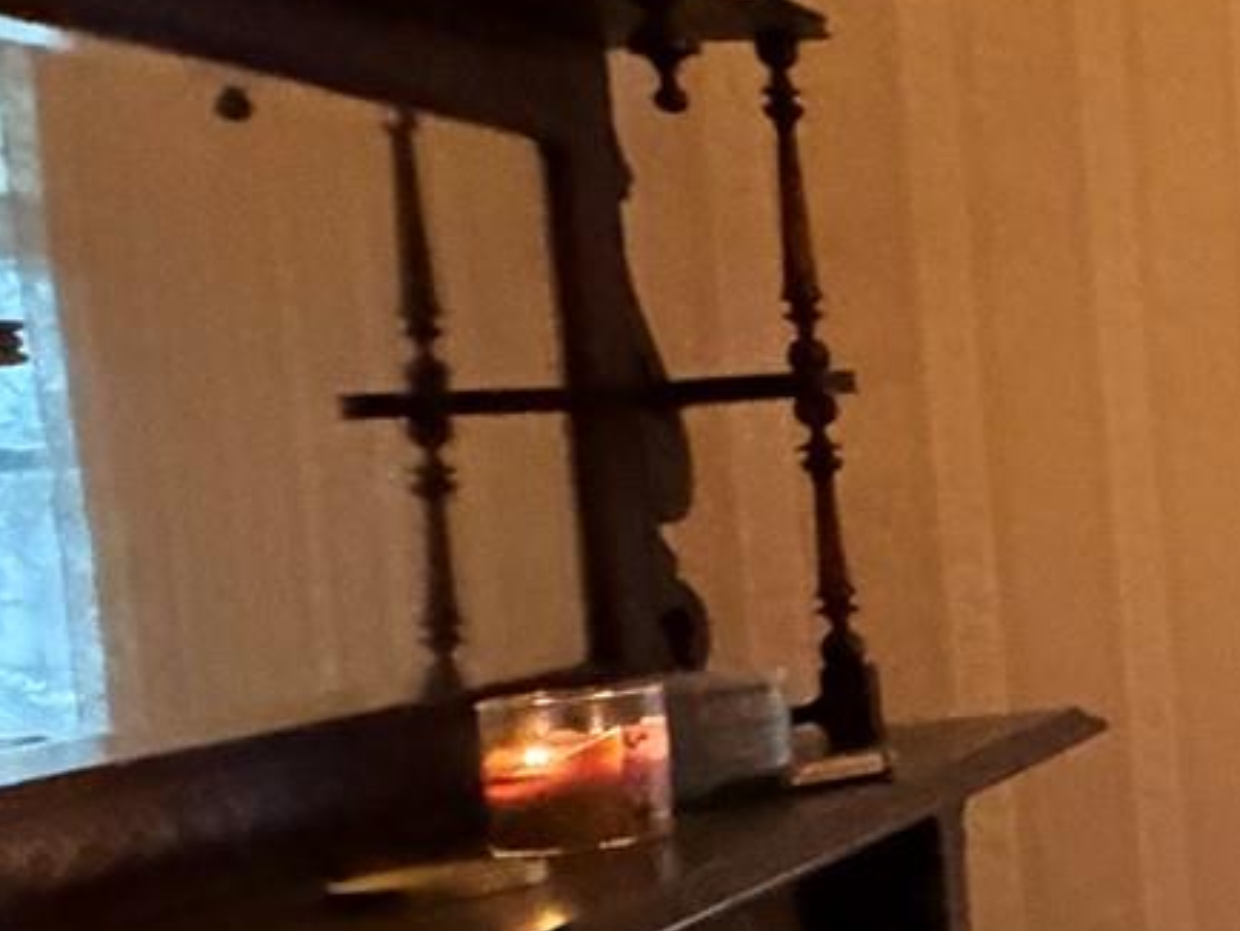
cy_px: 466
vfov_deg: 22.3
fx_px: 2366
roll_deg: +5.7
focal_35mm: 66
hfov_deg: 17.0
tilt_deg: -2.5
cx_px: 2720
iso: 1000
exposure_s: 1/60
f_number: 2.2
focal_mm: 2.22
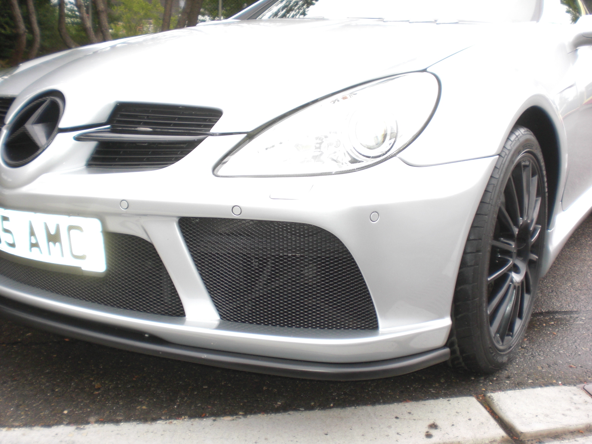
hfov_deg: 49.0
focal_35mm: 38
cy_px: 222
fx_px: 650
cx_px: 296
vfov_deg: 37.7
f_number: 3.1
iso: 100
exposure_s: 1/80
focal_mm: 6.3
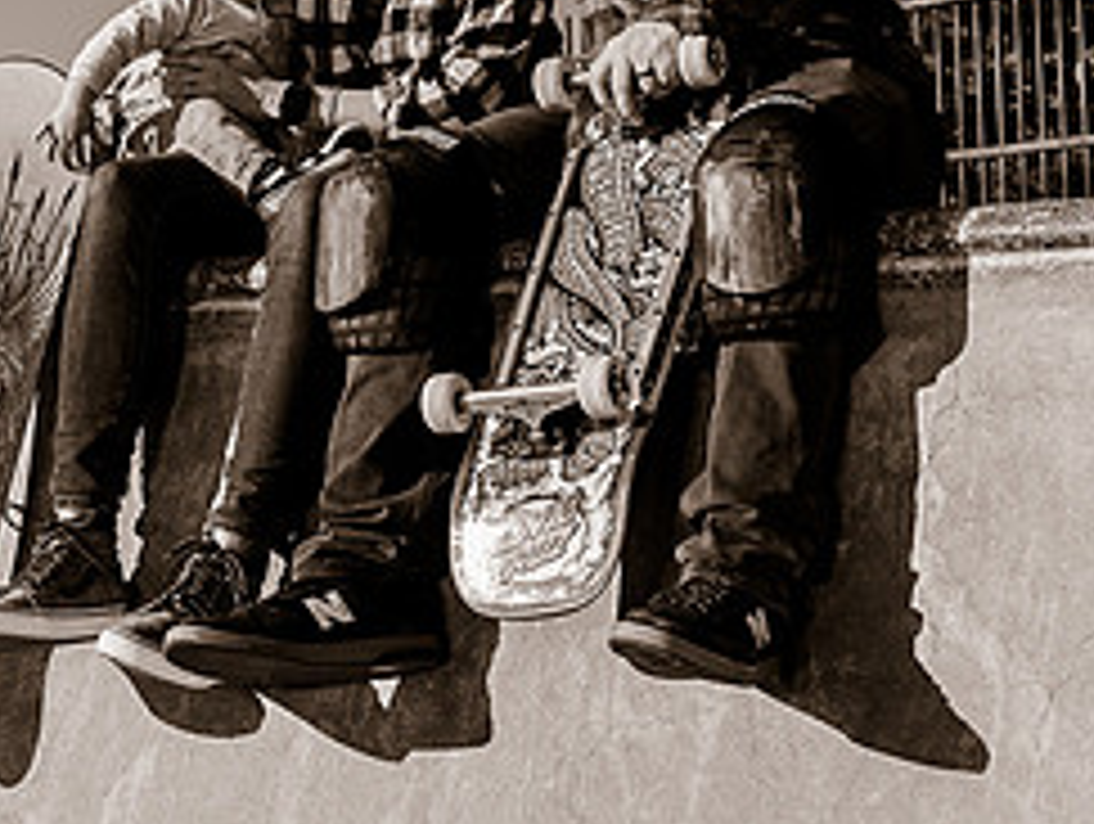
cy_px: -81
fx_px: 2849
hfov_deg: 21.7
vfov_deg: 16.0
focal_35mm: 90
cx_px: 510
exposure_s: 1/640
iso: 200
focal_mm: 32
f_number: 7.1
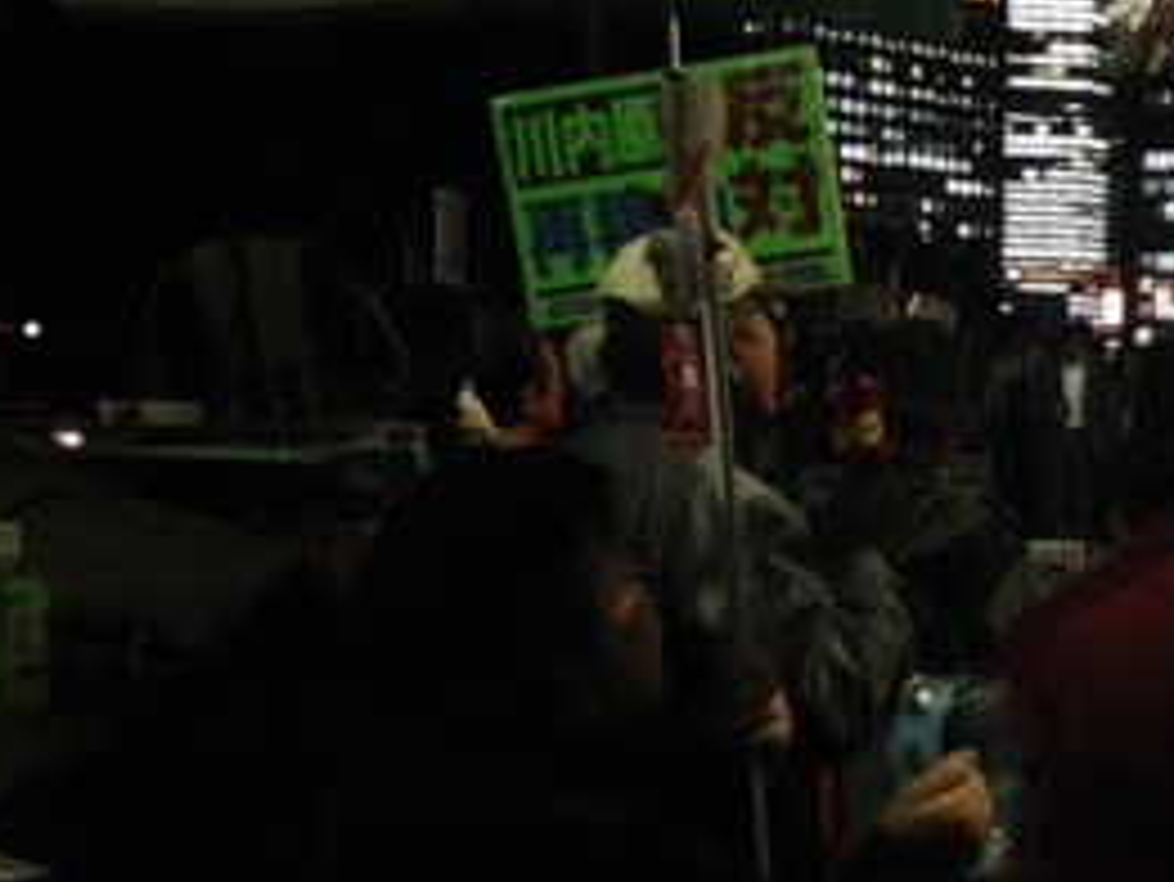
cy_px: 540
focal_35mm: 57
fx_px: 1934
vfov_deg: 25.6
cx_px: 954
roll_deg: -2.2
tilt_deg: -4.4
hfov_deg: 32.7
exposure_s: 1/20
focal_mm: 4.12
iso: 1250
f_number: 2.4
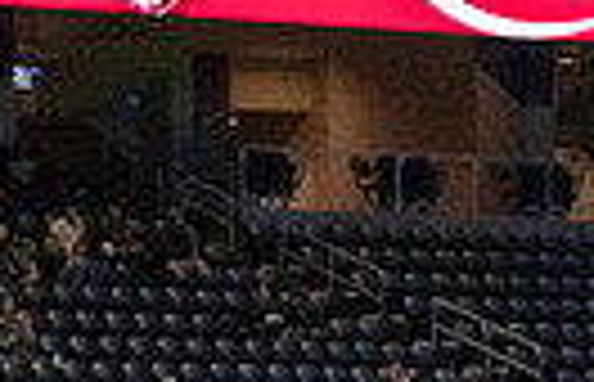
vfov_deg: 2.7
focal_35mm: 492
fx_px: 8033
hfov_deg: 4.2
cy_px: 692
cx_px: -346
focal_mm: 70
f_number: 2.8
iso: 5000
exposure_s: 1/1250
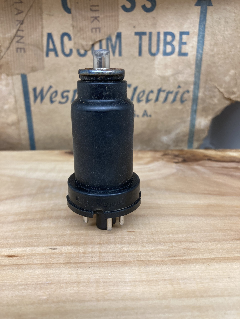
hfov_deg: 49.7
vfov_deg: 63.4
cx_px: 120
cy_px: 160
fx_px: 259
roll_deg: -0.2
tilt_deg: -18.7
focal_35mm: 28
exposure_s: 1/50
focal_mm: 3.99
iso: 125
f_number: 1.8
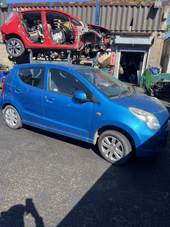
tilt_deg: -15.4
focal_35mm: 26
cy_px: 114
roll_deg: -3.8
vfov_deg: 67.3
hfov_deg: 53.1
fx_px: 170
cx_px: 85
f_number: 1.6
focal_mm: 5.1
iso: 50
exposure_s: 1/1404
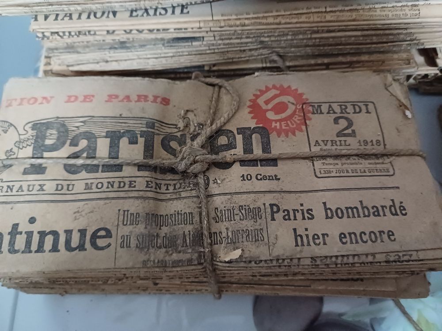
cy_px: 166
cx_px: 221
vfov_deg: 54.9
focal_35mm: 25
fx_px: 319
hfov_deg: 69.4
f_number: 1.8
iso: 1250
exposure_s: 1/20
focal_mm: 4.65
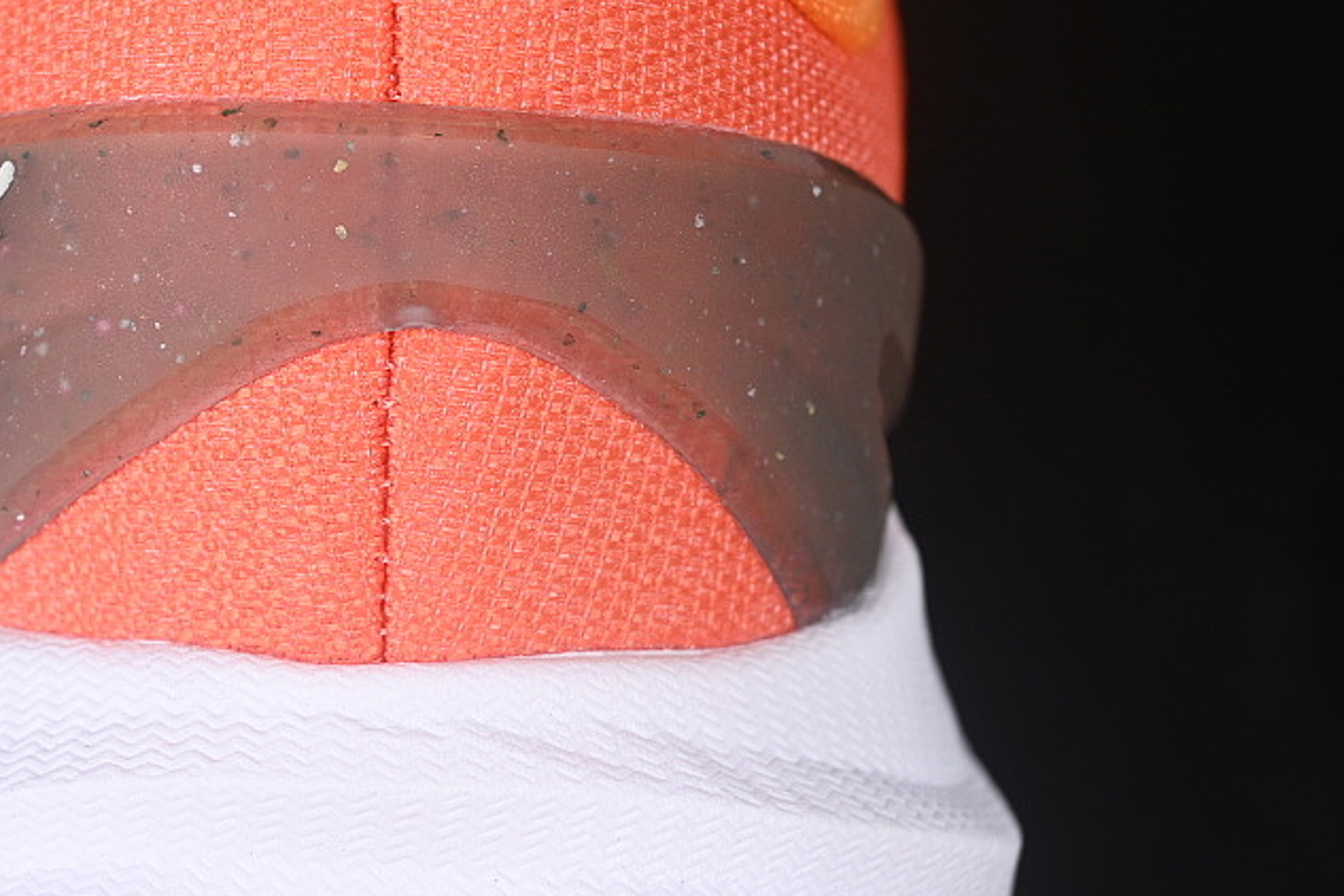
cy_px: 512
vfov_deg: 10.7
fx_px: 4778
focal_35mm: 128
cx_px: 325
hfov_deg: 15.9
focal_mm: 50
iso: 160
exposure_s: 1/80
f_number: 7.1
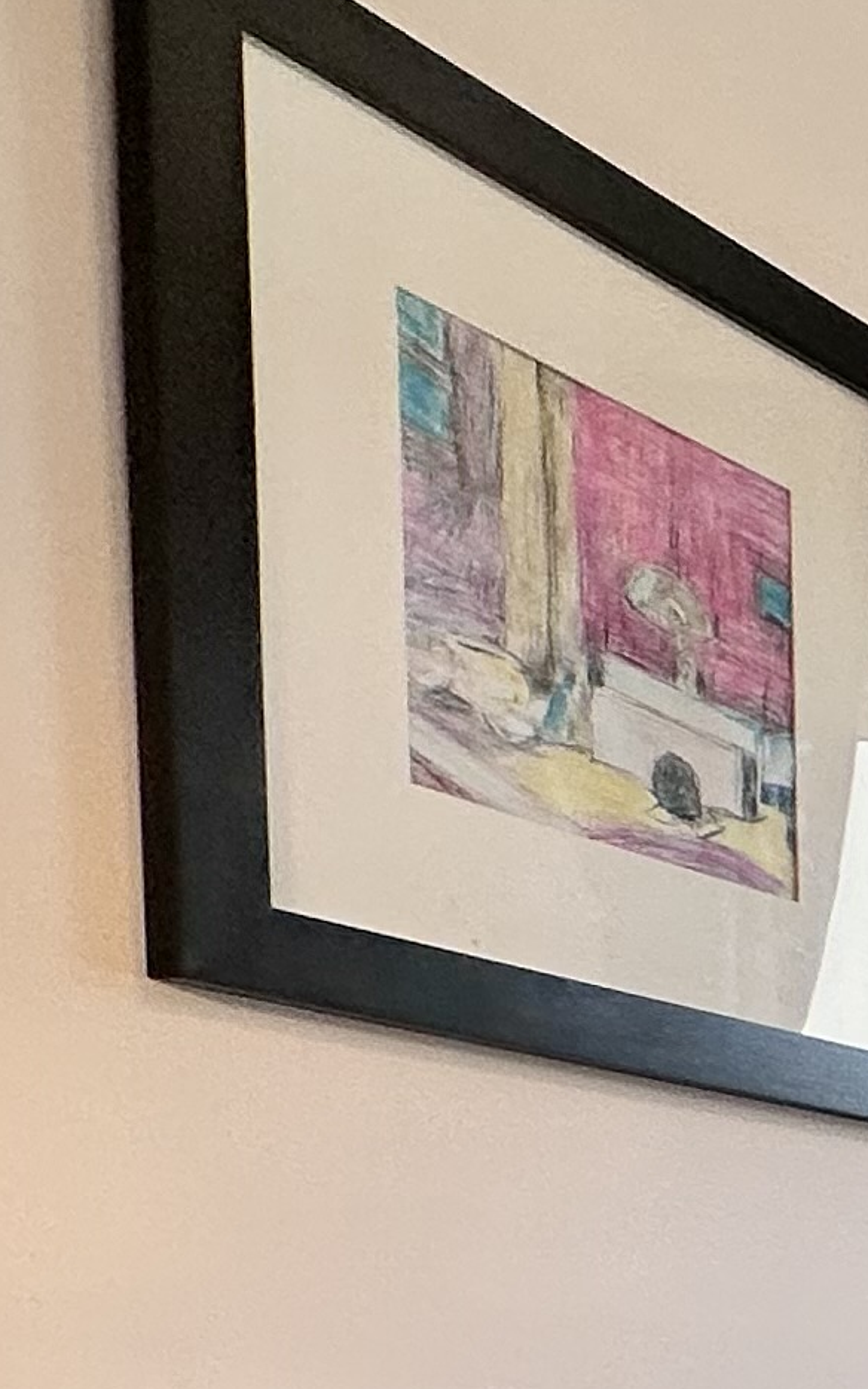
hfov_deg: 11.0
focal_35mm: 64
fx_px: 2423
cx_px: 2693
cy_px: 1588
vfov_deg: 28.6
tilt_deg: -2.6
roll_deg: -0.3
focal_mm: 2.22
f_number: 2.2
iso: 40
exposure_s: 1/100
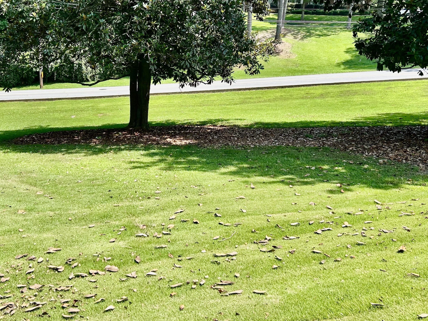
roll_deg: -2.2
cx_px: 169
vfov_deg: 37.4
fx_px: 470
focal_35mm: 38
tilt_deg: -11.8
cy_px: 115
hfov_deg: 48.7
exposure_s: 1/1575
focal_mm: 5.7
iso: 50
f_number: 1.5
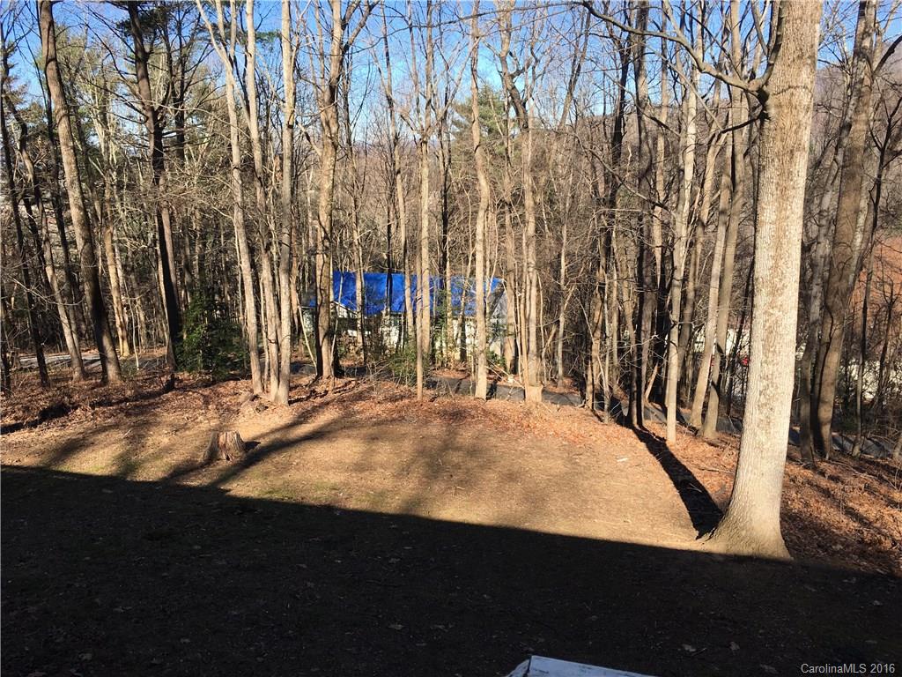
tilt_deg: -13.9
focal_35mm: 29
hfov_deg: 61.7
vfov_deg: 48.2
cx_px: 451
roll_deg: +1.0
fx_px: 756
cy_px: 338
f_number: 2.2
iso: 25
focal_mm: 4.15
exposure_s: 1/827
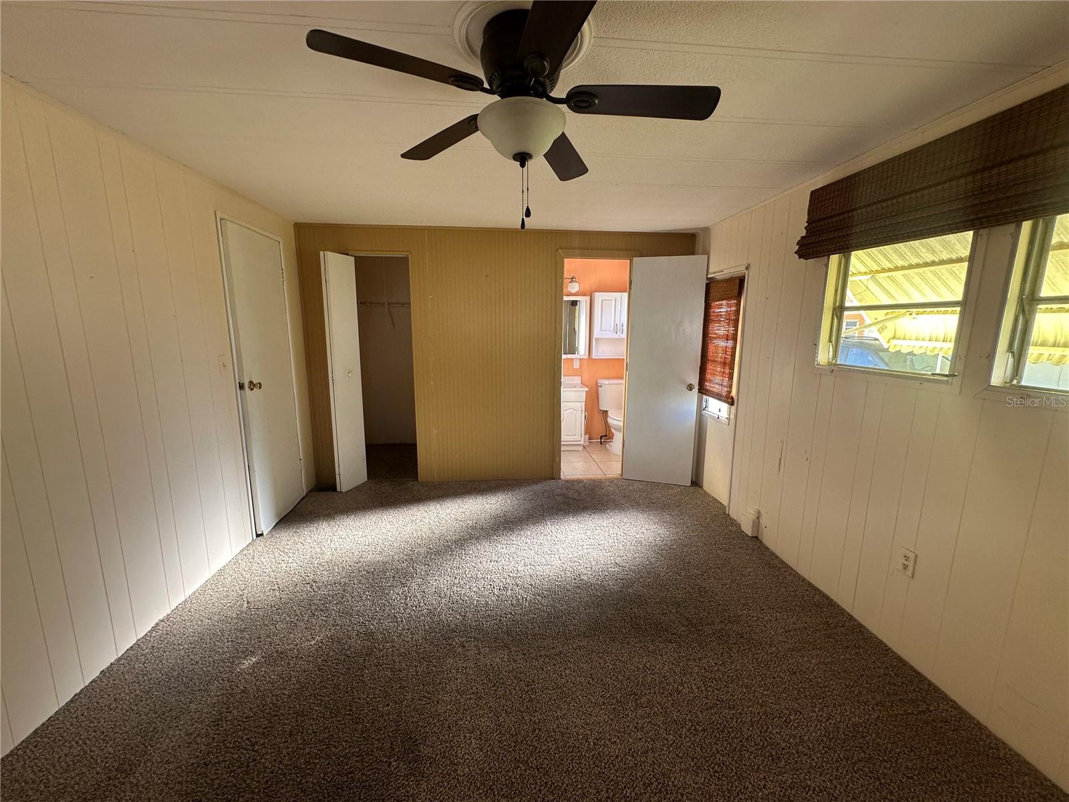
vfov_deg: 85.7
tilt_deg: -9.2
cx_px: 534
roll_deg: +0.1
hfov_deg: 102.1
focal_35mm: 14
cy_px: 401
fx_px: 432
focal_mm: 2.22
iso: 100
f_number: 2.2
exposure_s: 1/99
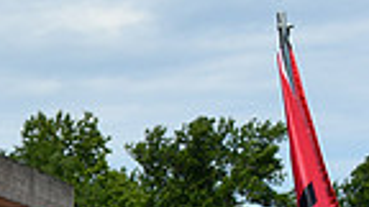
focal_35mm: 165
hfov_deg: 12.1
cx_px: -261
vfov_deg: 7.1
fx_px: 1614
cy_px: 390
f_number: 9
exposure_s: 1/320
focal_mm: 26
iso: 100
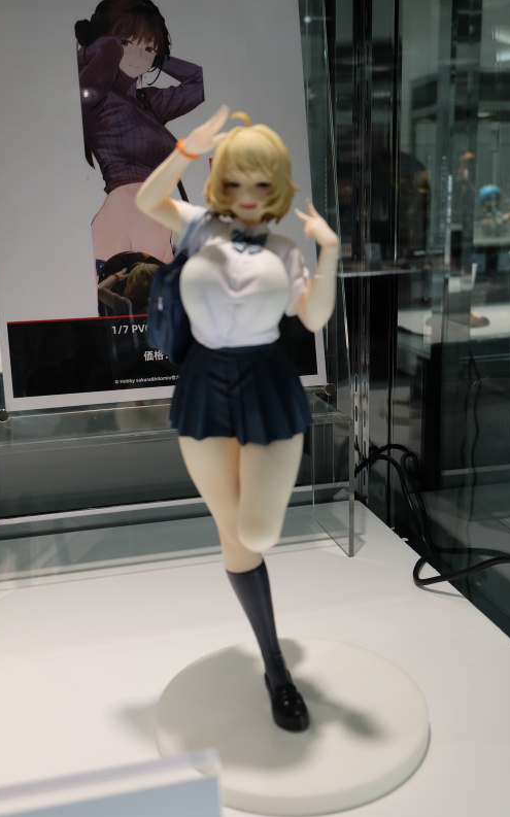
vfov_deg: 54.0
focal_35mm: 36
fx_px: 801
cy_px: 411
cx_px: 263
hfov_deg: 35.3
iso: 400
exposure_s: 1/160
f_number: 5
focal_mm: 23.2
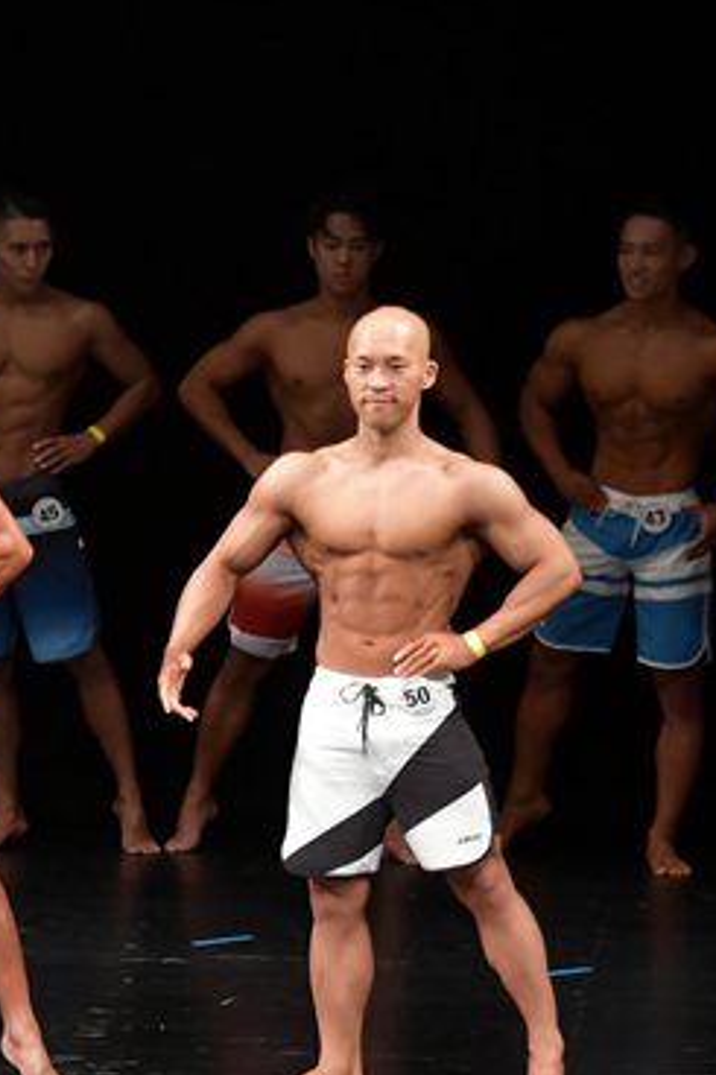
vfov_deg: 5.4
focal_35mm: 385
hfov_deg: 3.6
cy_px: 666
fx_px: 11496
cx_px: -314
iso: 3200
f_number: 5.6
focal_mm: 122
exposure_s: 1/400
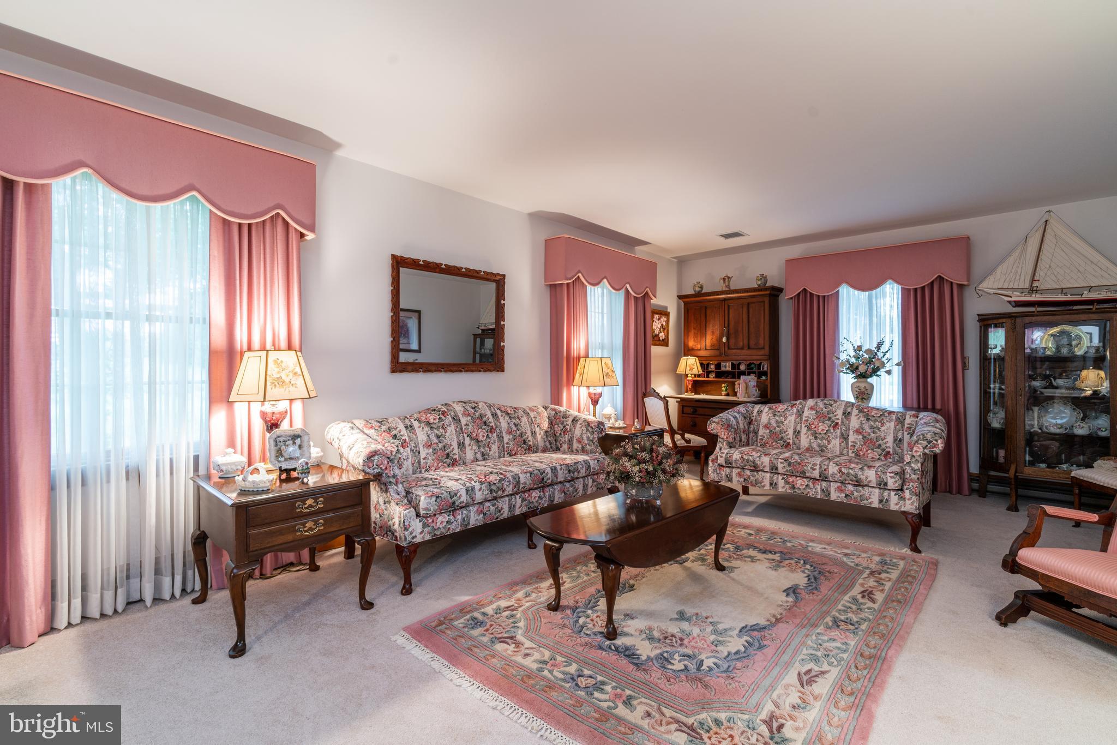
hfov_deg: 100.4
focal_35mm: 15
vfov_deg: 77.3
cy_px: 372
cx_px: 558
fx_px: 465
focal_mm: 15
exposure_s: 1
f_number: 8
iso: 100
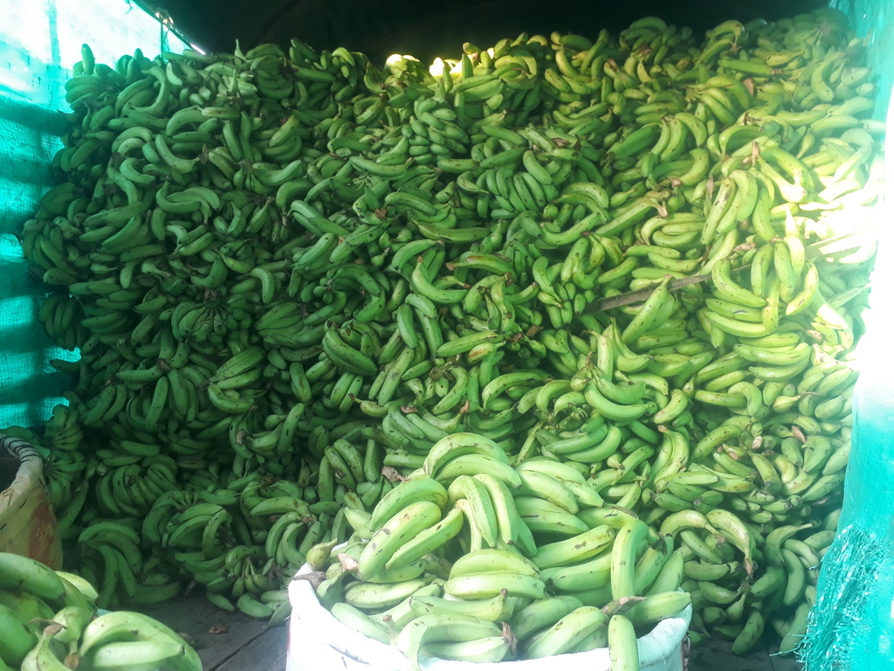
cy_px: 336
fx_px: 697
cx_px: 447
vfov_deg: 51.4
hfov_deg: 65.3
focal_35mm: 27
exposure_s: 1/30
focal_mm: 3.6
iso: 80
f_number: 1.9
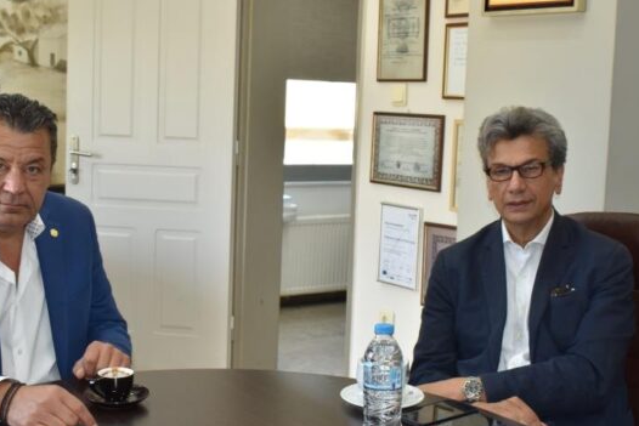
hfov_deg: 36.4
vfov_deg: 24.7
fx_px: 972
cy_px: 204
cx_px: 302
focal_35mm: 55
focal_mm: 25
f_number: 5
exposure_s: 1/200
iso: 720
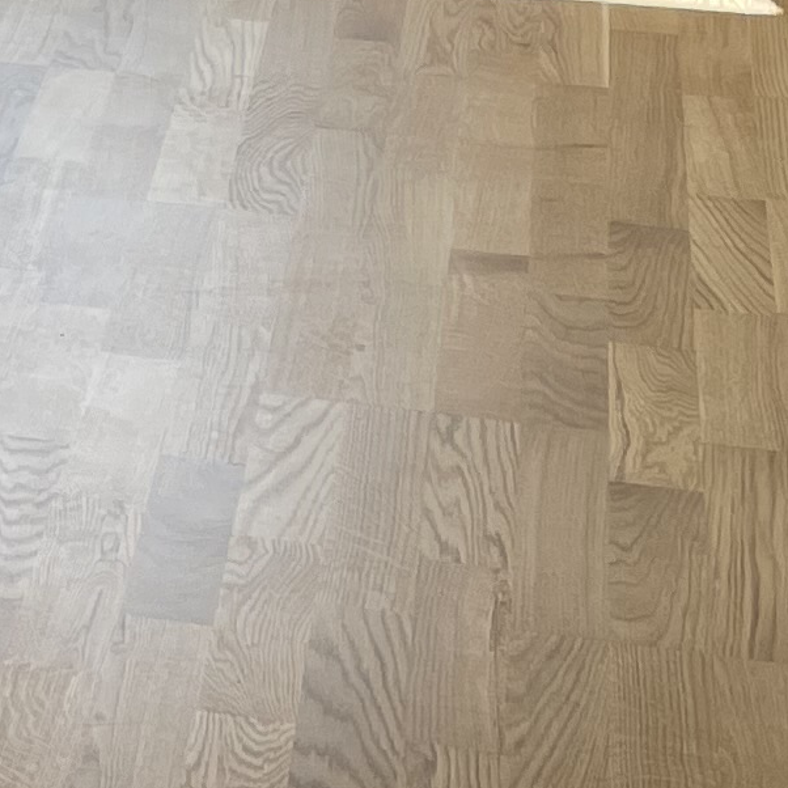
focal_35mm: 154
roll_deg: +1.1
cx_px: -673
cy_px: -355
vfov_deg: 11.0
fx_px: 3966
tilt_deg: -13.3
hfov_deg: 10.6
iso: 32
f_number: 1.6
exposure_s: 1/471
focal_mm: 4.2
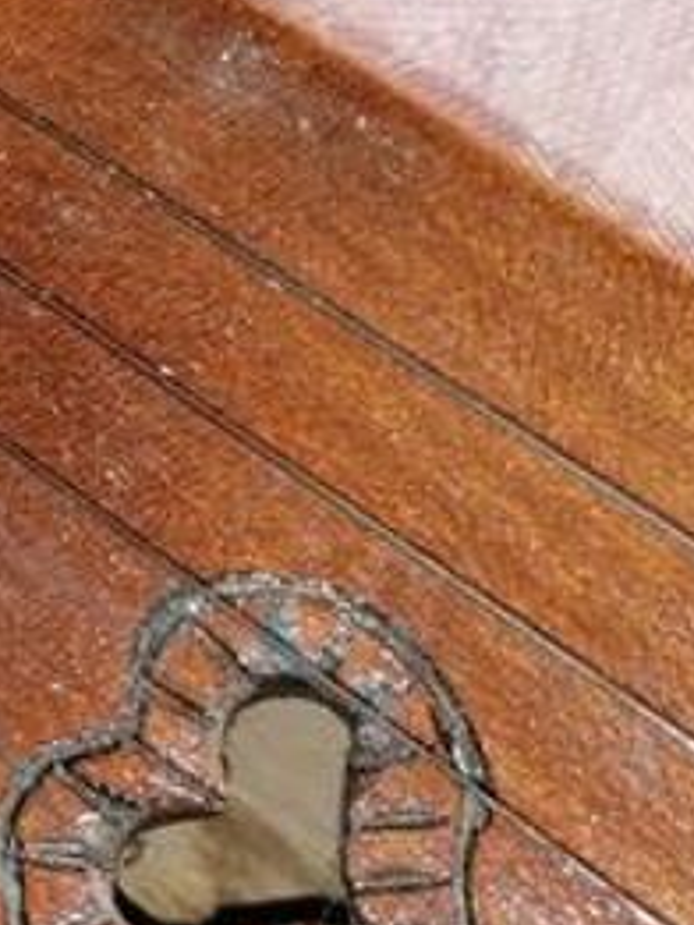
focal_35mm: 138
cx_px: -669
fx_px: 3686
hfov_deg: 10.0
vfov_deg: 14.3
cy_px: 381
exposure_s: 1/111
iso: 50
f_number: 1.8
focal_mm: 4.75
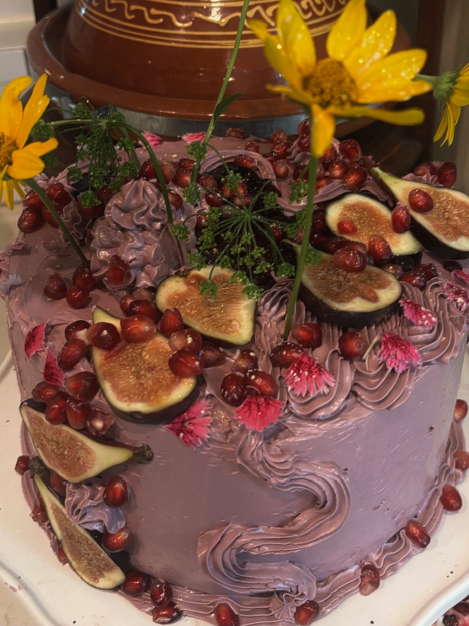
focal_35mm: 26
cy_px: 313
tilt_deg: -38.0
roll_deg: +0.3
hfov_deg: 53.0
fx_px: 470
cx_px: 234
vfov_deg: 67.3
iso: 160
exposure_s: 1/60
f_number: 1.6
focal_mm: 5.96
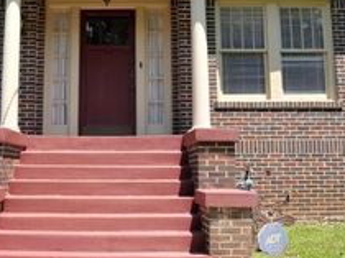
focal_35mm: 55
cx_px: 131
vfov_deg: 26.2
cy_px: 69
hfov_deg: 34.8
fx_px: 548
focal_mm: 16
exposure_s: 1/200
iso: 400
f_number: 11
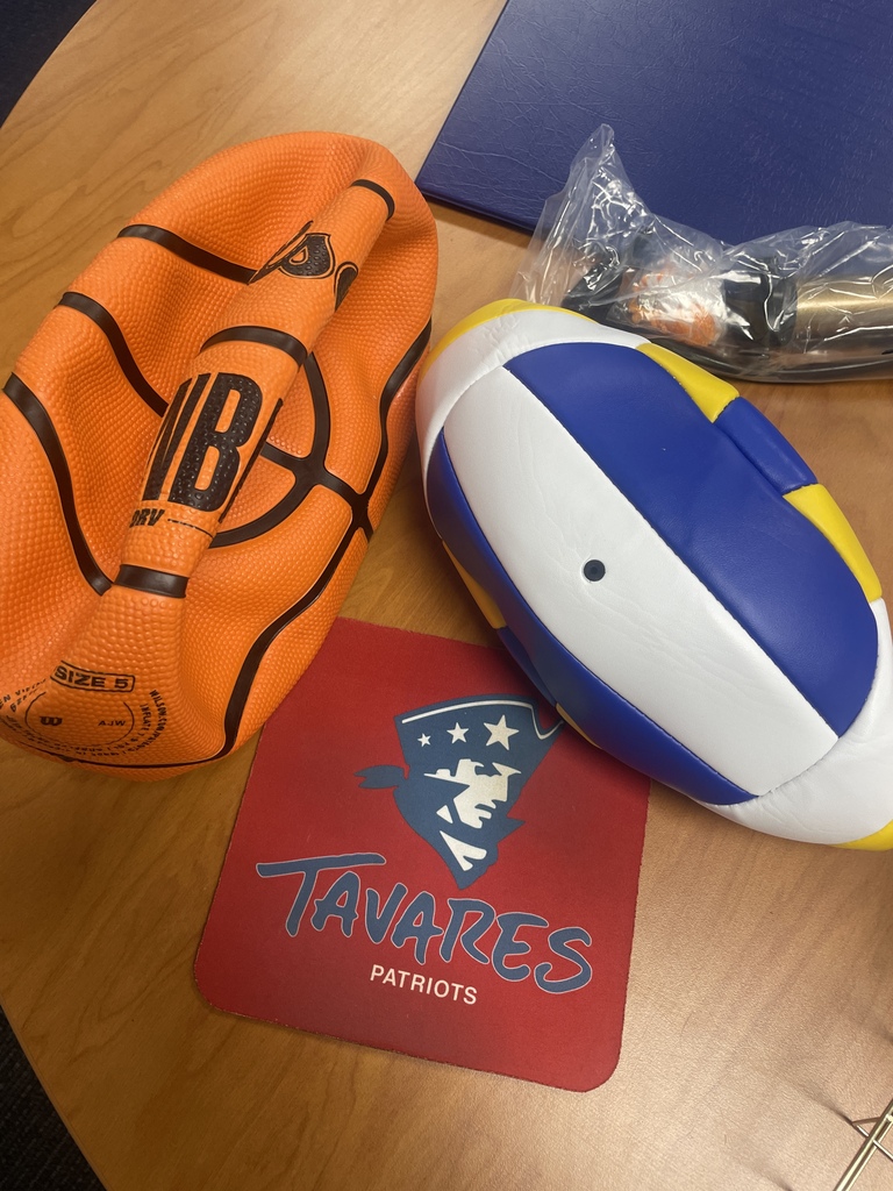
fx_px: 894
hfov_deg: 53.1
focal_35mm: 26
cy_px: 596
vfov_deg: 67.3
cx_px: 446
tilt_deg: -67.4
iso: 80
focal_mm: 4.2
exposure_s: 1/60
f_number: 1.6
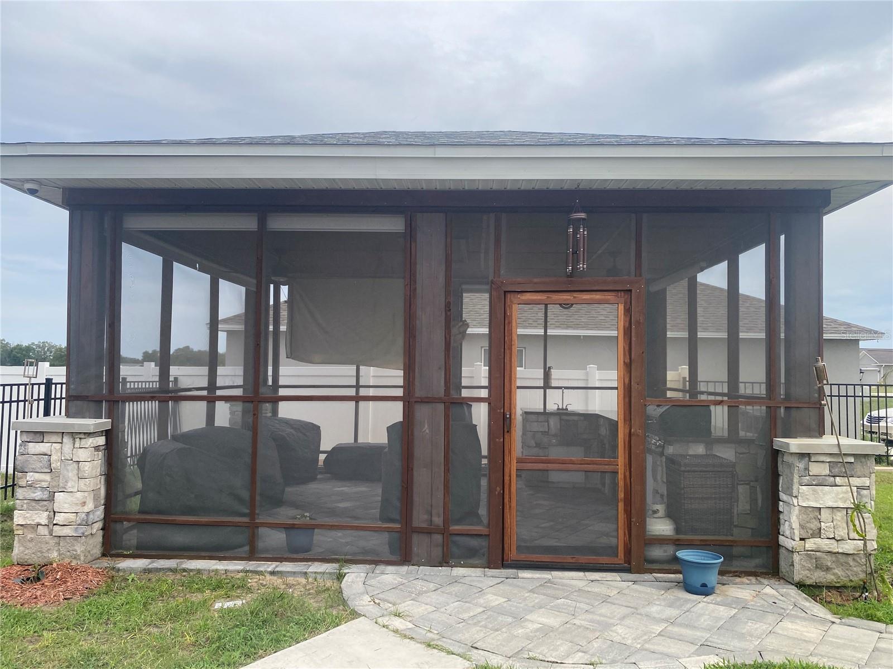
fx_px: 671
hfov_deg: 67.3
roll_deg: -1.4
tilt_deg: +1.1
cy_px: 334
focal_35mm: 26
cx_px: 446
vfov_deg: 53.1
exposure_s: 1/673
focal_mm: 4.25
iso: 32
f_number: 1.8
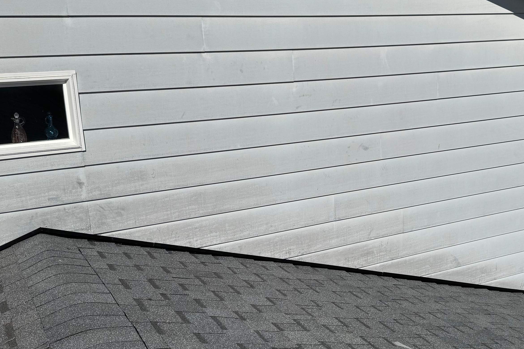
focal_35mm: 43
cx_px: 326
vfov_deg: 31.1
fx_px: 626
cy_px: 206
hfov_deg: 45.1
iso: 50
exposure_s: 1/12346
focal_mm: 6.76
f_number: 1.78
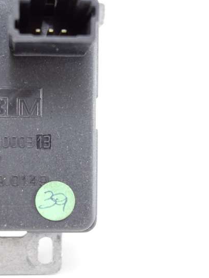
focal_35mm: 44
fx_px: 354
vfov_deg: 43.0
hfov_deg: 31.6
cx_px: 29
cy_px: 139
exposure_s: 1/30
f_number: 2.2
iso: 160
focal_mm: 11.04
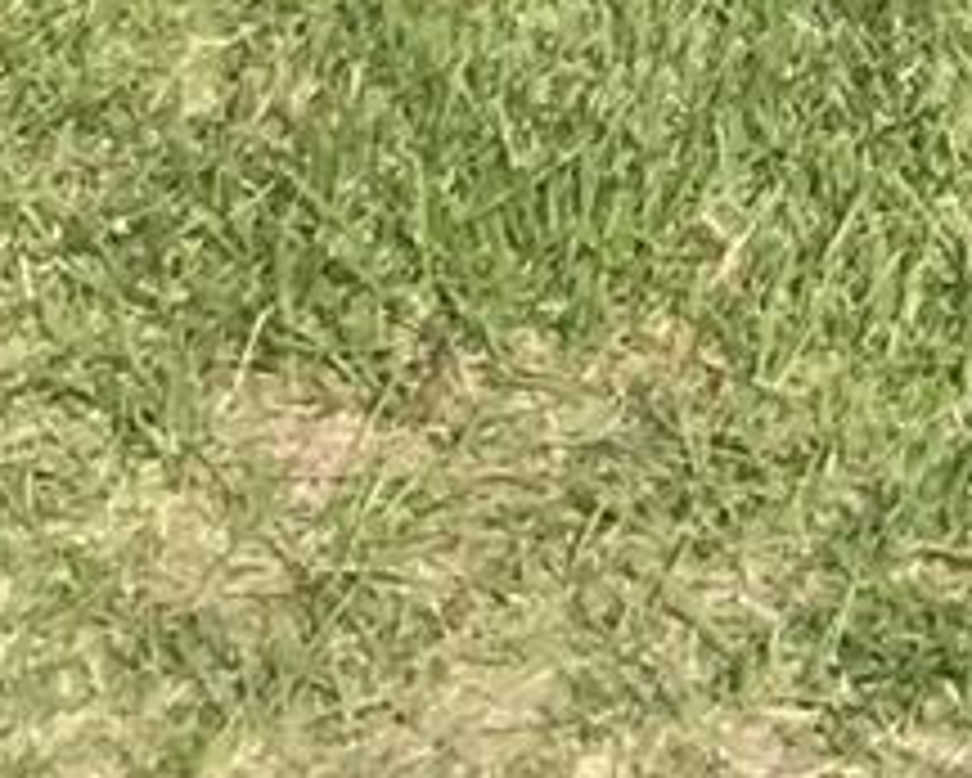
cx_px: 2146
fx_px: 5583
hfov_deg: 9.1
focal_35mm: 194
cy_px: -2132
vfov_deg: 6.6
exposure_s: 1/1368
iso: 20
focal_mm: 3.99
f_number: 1.8
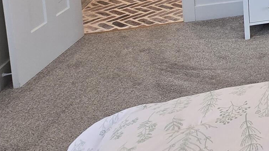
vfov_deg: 17.5
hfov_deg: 26.1
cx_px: 414
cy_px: -119
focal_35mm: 56
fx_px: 399
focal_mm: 2.2
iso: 80
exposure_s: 1/60
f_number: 2.2
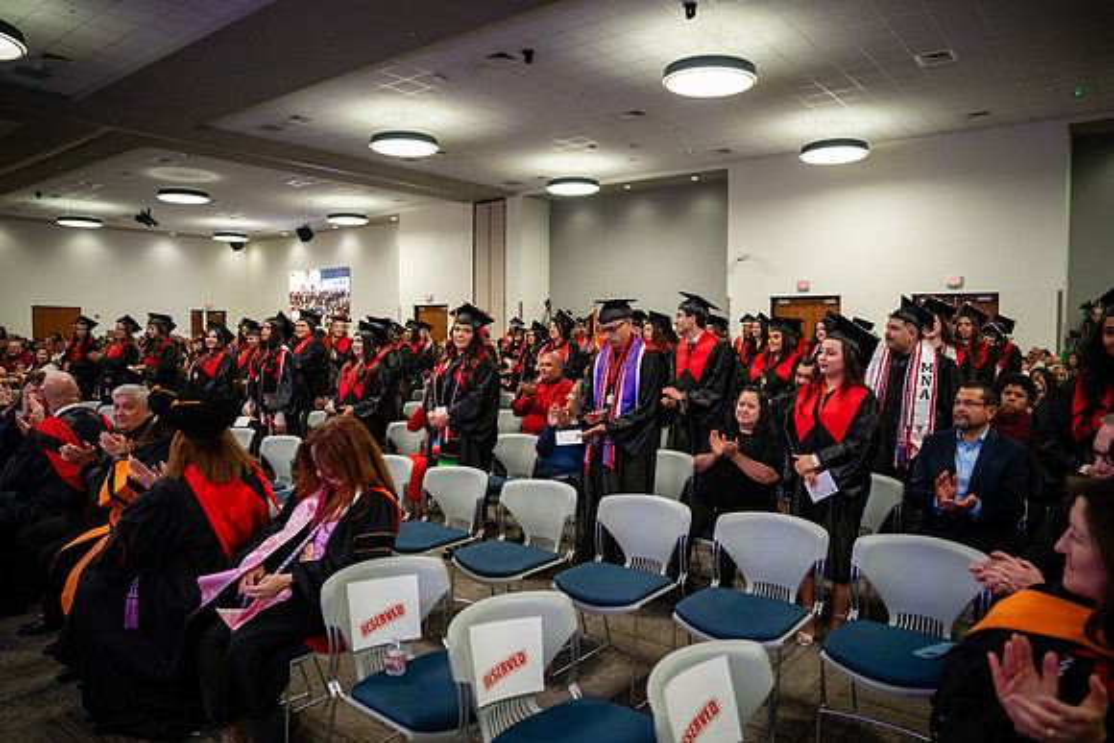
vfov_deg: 53.2
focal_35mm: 24
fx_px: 743
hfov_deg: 73.7
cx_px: 557
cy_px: 372
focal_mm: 24
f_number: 2.8
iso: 3200
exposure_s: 1/200
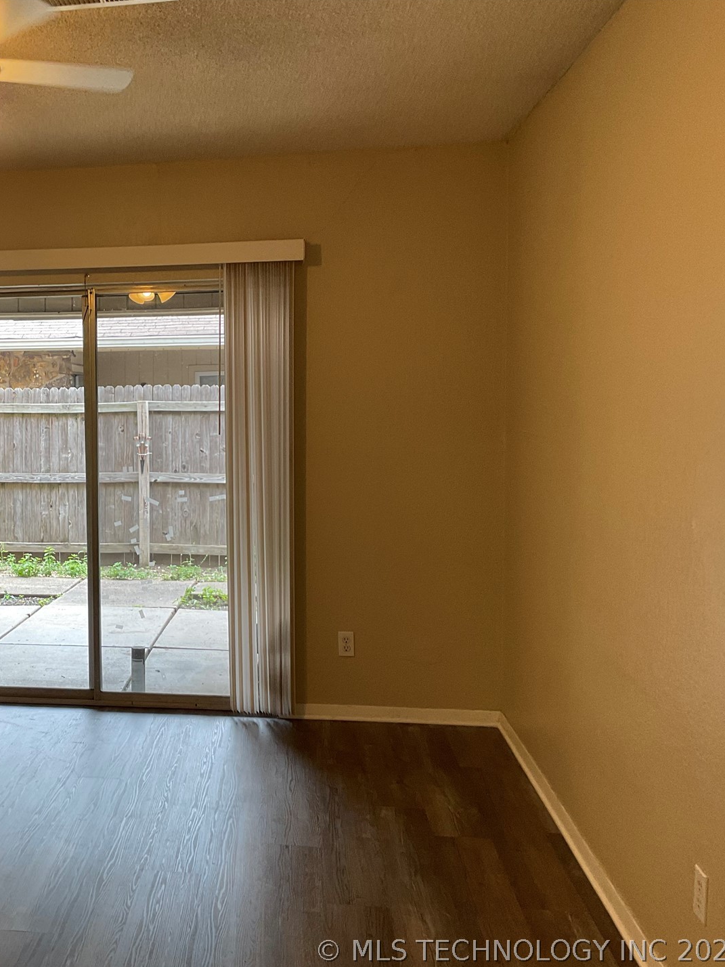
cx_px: 104
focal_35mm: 39
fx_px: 1089
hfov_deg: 35.1
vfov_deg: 47.9
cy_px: 486
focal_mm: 3
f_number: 1.8
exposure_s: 1/60
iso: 40
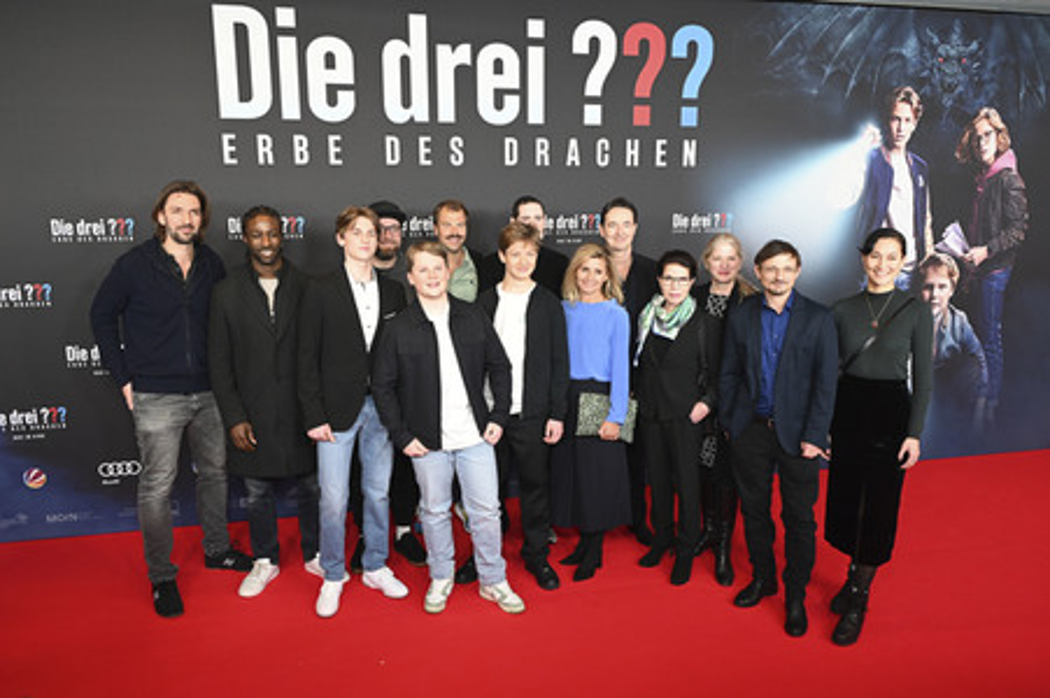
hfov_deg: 66.5
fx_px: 801
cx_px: 525
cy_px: 349
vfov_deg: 47.1
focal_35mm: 28
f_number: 5.6
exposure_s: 1/160
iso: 1250
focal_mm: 27.5
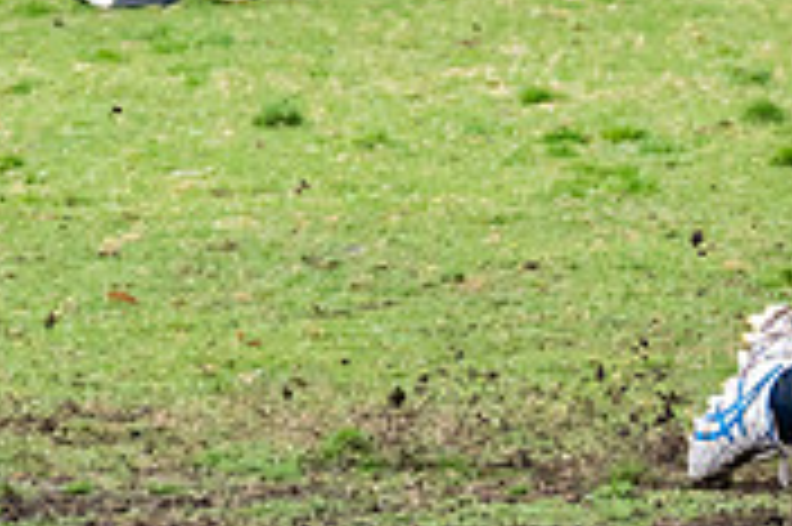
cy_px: -115
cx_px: 1130
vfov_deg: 0.8
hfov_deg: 1.2
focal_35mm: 1758
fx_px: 38639
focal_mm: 260
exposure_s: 1/1000
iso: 1000
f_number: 7.1
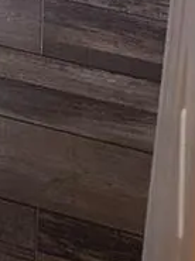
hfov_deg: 8.1
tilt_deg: -8.1
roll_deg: -1.6
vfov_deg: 9.4
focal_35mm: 156
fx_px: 1176
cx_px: -393
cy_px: -563
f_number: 1.78
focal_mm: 6.86
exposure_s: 1/120
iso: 125
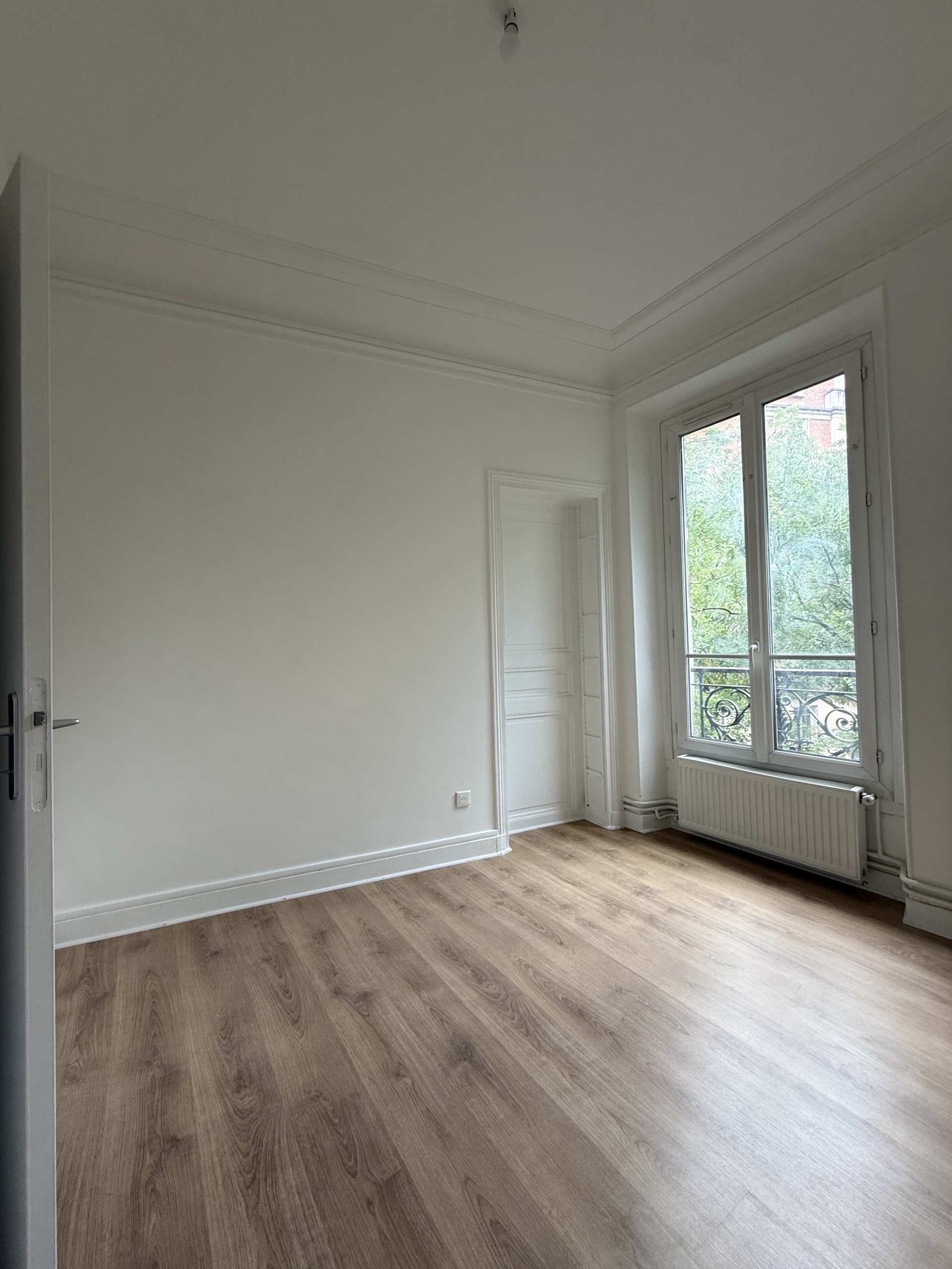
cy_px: 634
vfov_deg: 102.1
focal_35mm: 14
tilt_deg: +2.4
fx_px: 513
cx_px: 476
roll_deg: +0.9
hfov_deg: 85.7
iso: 100
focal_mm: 2.22
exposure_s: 1/99
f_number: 2.2
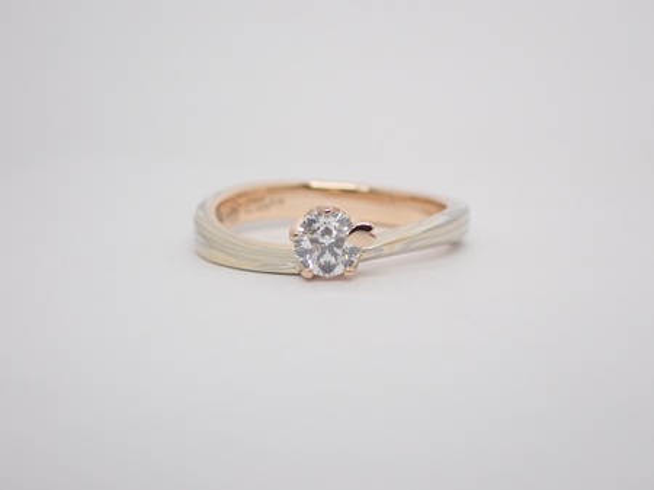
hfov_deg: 23.8
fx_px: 1548
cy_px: 245
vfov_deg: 18.0
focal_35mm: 82
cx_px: 327
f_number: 4.3
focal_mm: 14.62
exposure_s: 1/100
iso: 200
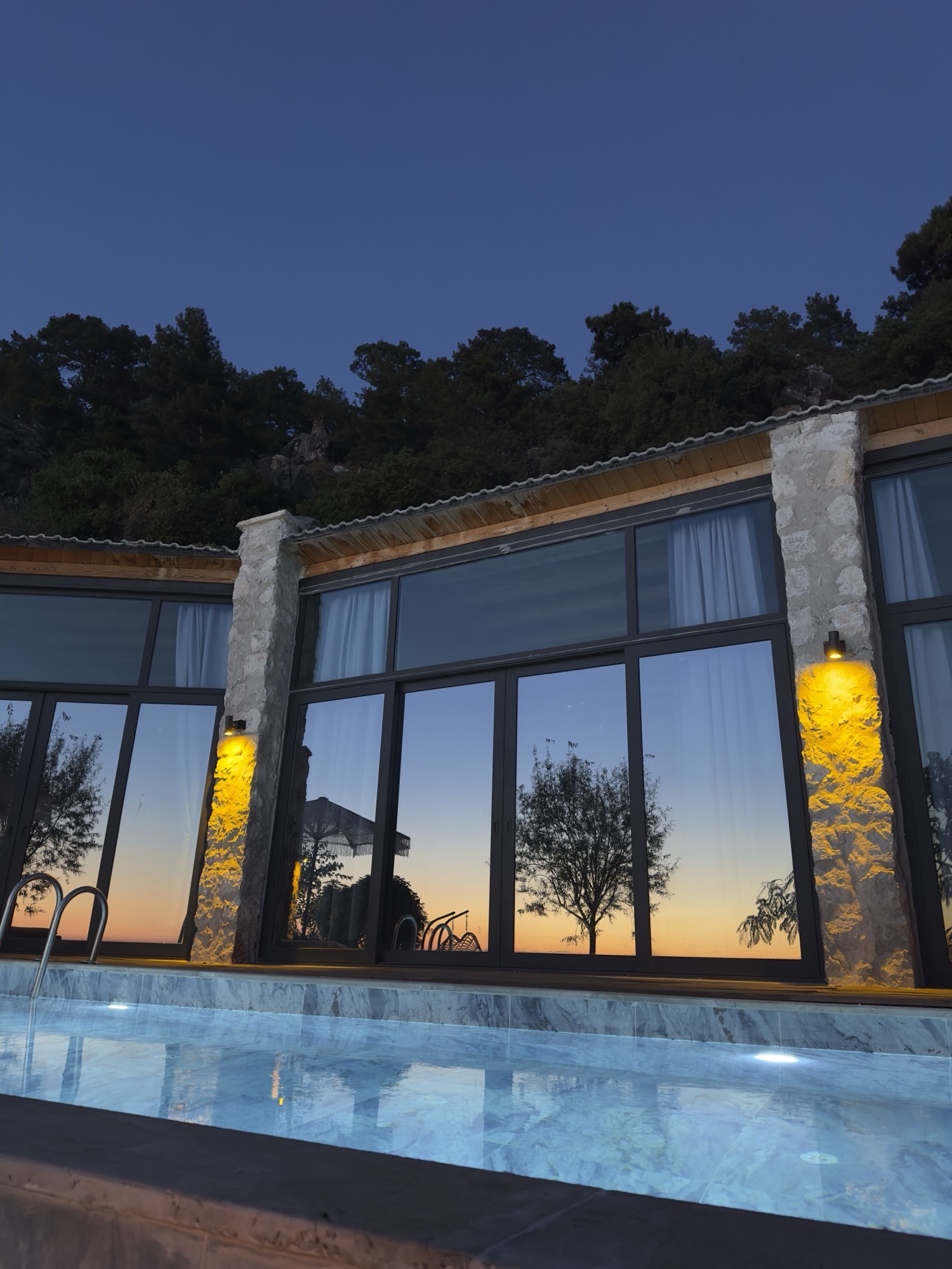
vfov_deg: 71.6
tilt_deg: +19.8
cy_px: 634
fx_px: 880
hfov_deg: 56.8
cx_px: 476
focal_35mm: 24
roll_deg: -3.2
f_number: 1.78
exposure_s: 1/33
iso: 640
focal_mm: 6.86
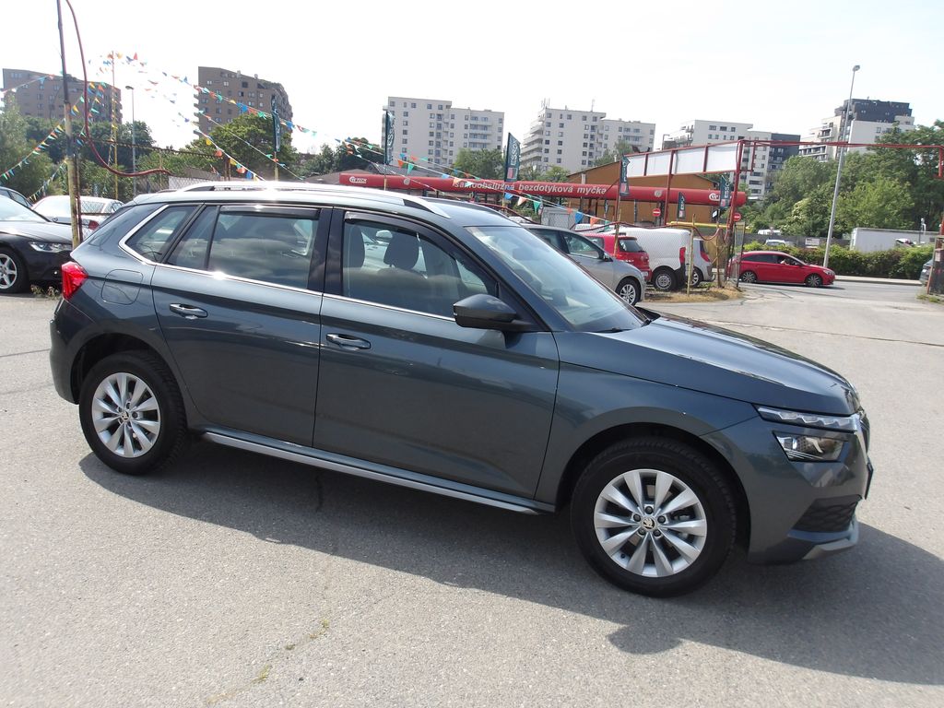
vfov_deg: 51.4
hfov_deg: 65.3
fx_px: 736
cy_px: 354
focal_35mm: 27
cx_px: 472
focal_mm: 4.9
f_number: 3
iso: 100
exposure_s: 1/803
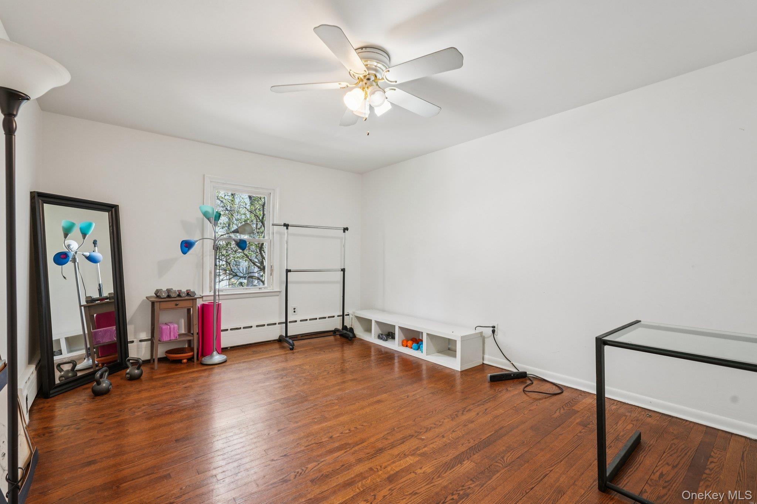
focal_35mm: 16
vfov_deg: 73.7
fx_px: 336
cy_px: 252
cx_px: 378
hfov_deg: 96.7
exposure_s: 1/6
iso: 400
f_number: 8
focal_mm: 16
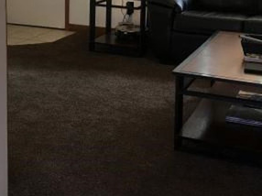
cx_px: 79
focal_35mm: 65
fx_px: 492
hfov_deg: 29.5
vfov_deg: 21.7
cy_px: -1
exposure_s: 1/30
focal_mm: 4.15
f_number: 2.2
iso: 25
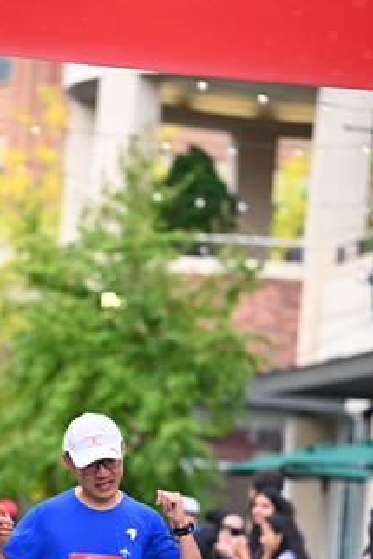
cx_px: 74
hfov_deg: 6.2
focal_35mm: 222
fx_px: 3446
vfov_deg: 9.2
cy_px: 467
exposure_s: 1/1600
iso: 1000
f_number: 2.8
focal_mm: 130
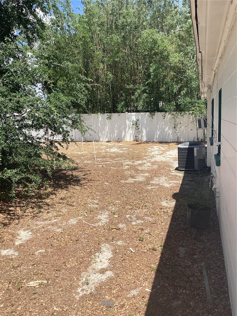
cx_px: 118
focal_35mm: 31
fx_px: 283
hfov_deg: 45.4
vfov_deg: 58.4
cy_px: 158
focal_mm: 3.3
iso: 25
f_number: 2.4
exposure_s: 1/1031
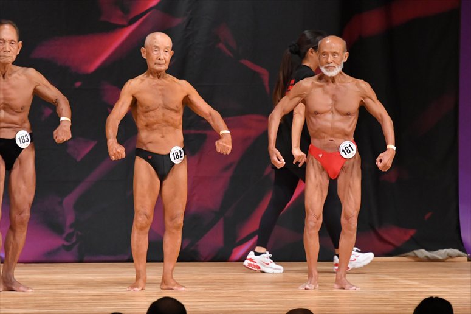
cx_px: 236
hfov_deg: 6.5
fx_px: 4119
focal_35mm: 315
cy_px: 157
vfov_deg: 4.4
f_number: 5.6
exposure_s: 1/400
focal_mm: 210
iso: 5600
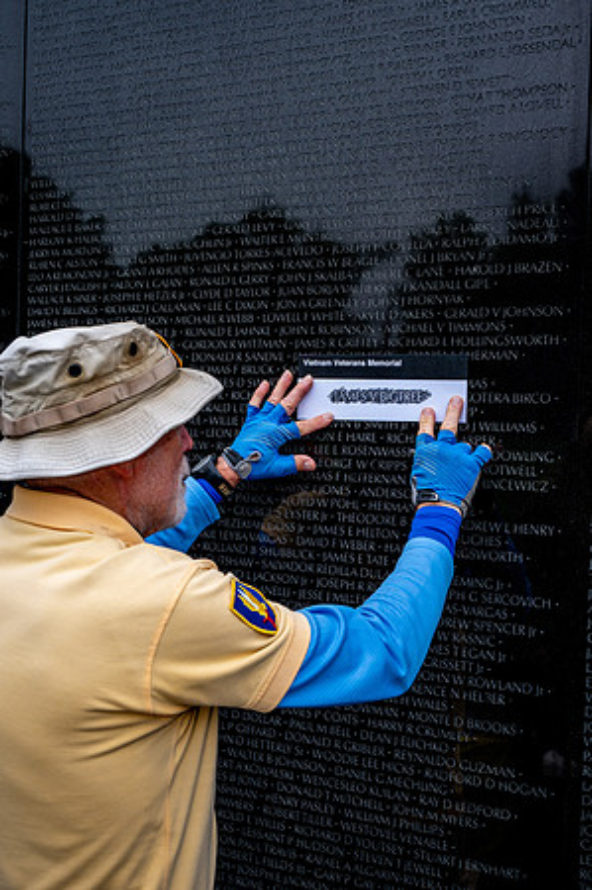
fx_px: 1038
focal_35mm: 42
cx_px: 296
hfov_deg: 31.8
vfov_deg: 46.4
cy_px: 445
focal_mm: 42
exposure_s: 1/640
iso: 500
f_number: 8
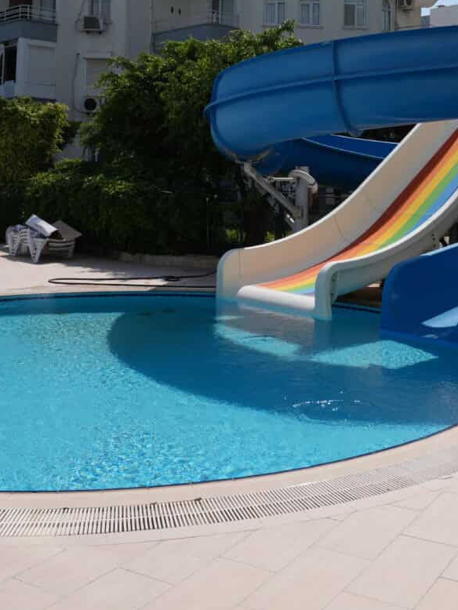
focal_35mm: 43
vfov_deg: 42.9
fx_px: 758
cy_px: 176
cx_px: 319
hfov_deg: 33.2
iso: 100
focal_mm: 17
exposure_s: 1/500
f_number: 8
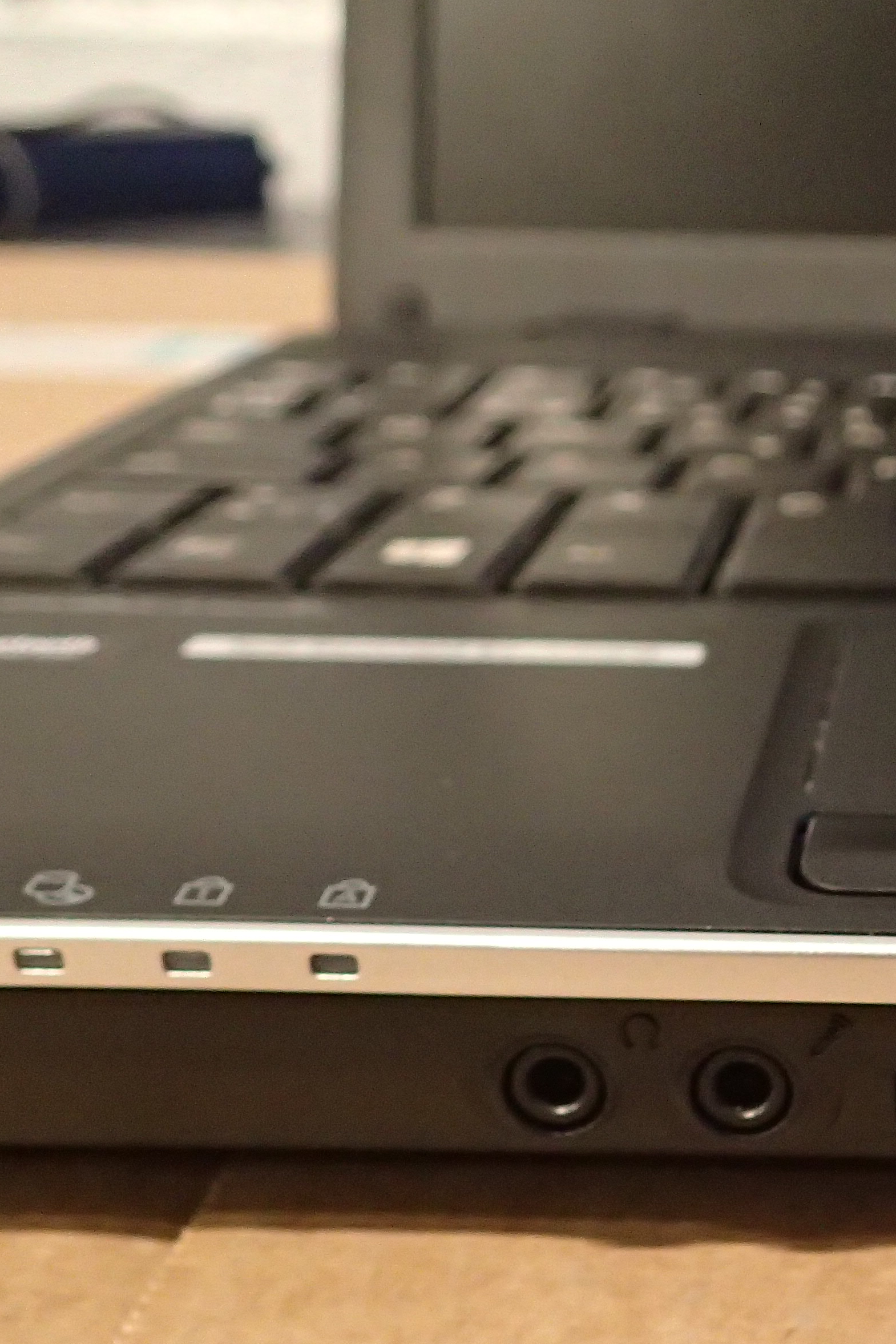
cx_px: 1010
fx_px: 2127
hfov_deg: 22.3
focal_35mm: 57
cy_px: 977
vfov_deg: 34.4
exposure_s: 1/30
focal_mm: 5.14
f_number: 2.2
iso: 800
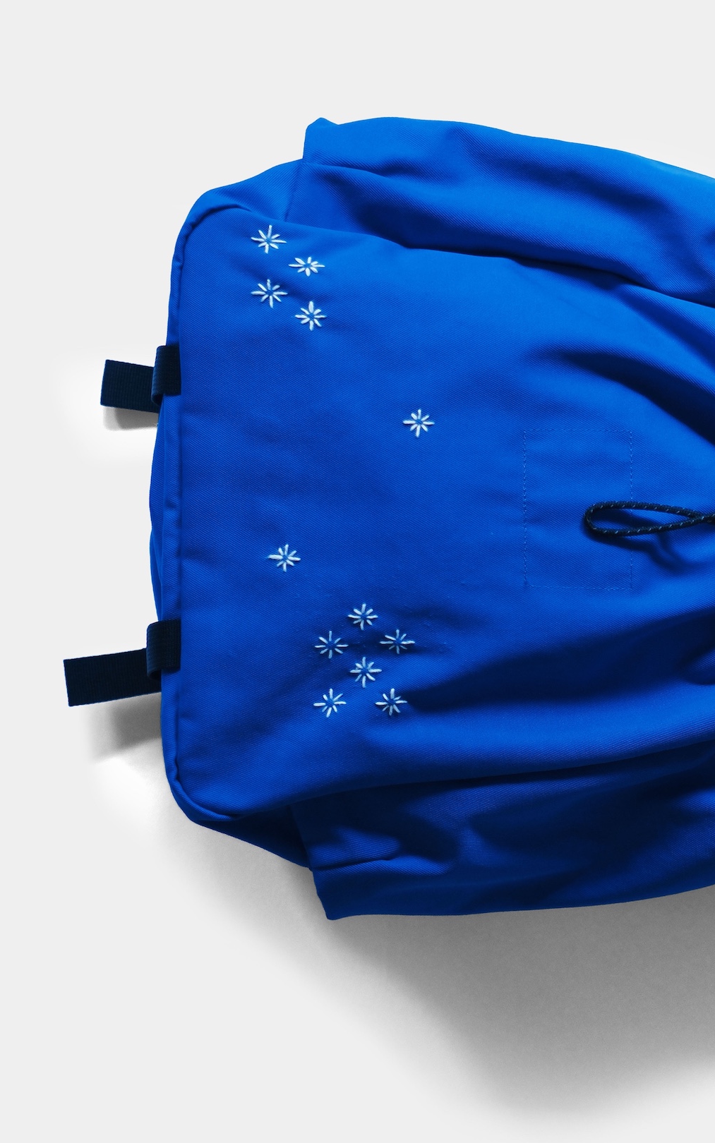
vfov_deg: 34.0
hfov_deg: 21.6
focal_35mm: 60
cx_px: 393
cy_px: 521
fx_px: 1870
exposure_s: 1/125
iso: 640
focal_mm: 35
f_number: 1.4
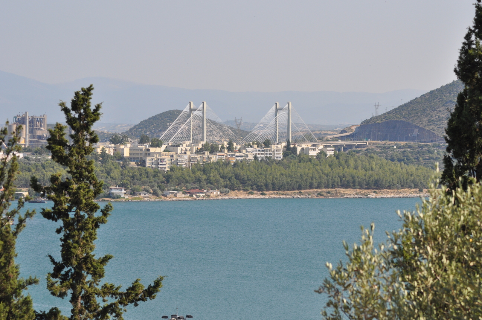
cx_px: 241
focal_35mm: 147
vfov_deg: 9.3
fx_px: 1966
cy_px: 160
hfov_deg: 14.0
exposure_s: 1/1000
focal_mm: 98
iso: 400
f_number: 8
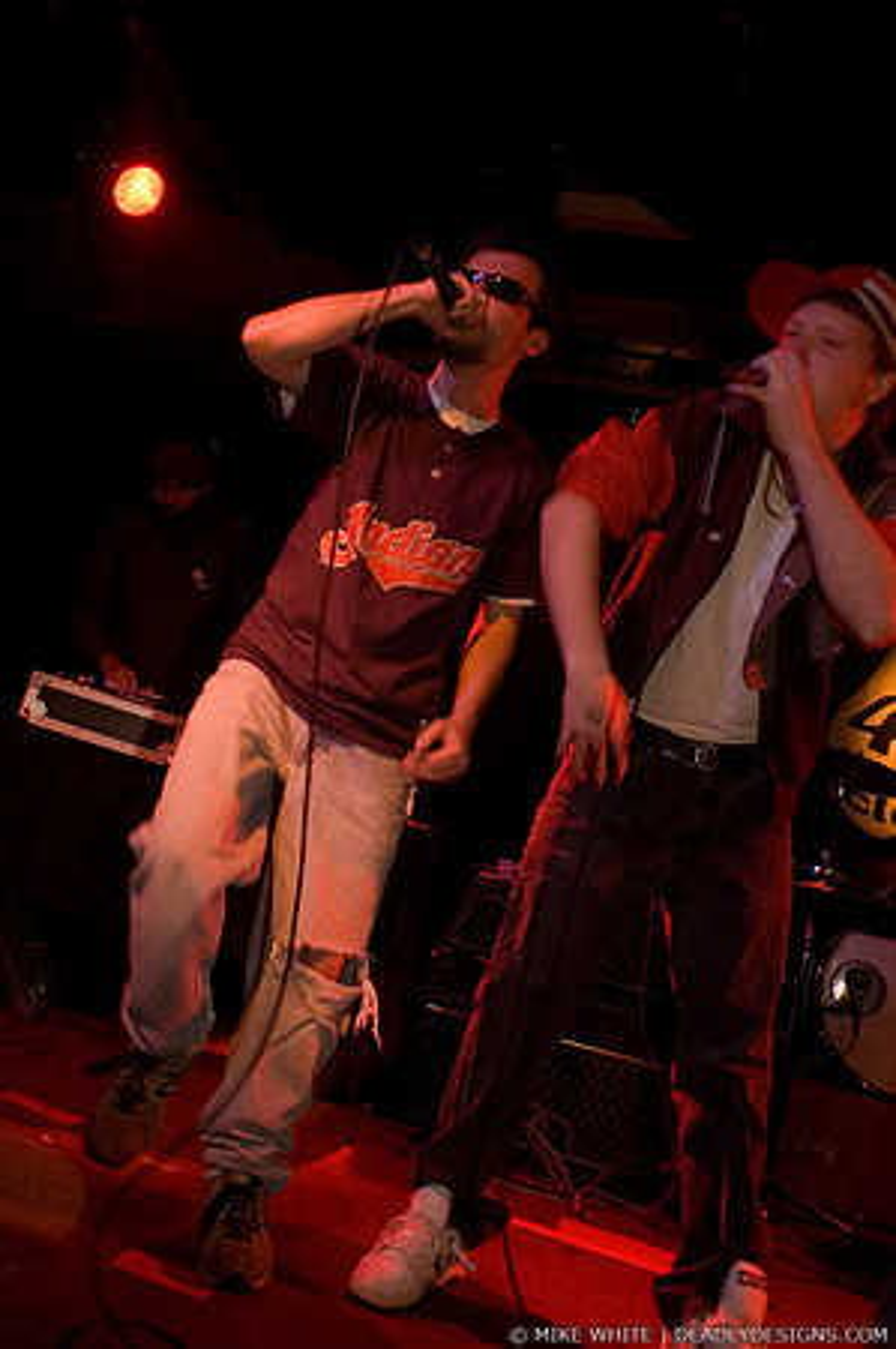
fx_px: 1123
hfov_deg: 43.5
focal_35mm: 30
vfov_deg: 62.0
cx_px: 448
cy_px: 674
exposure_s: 1/50
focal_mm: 20
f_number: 3.2
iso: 800
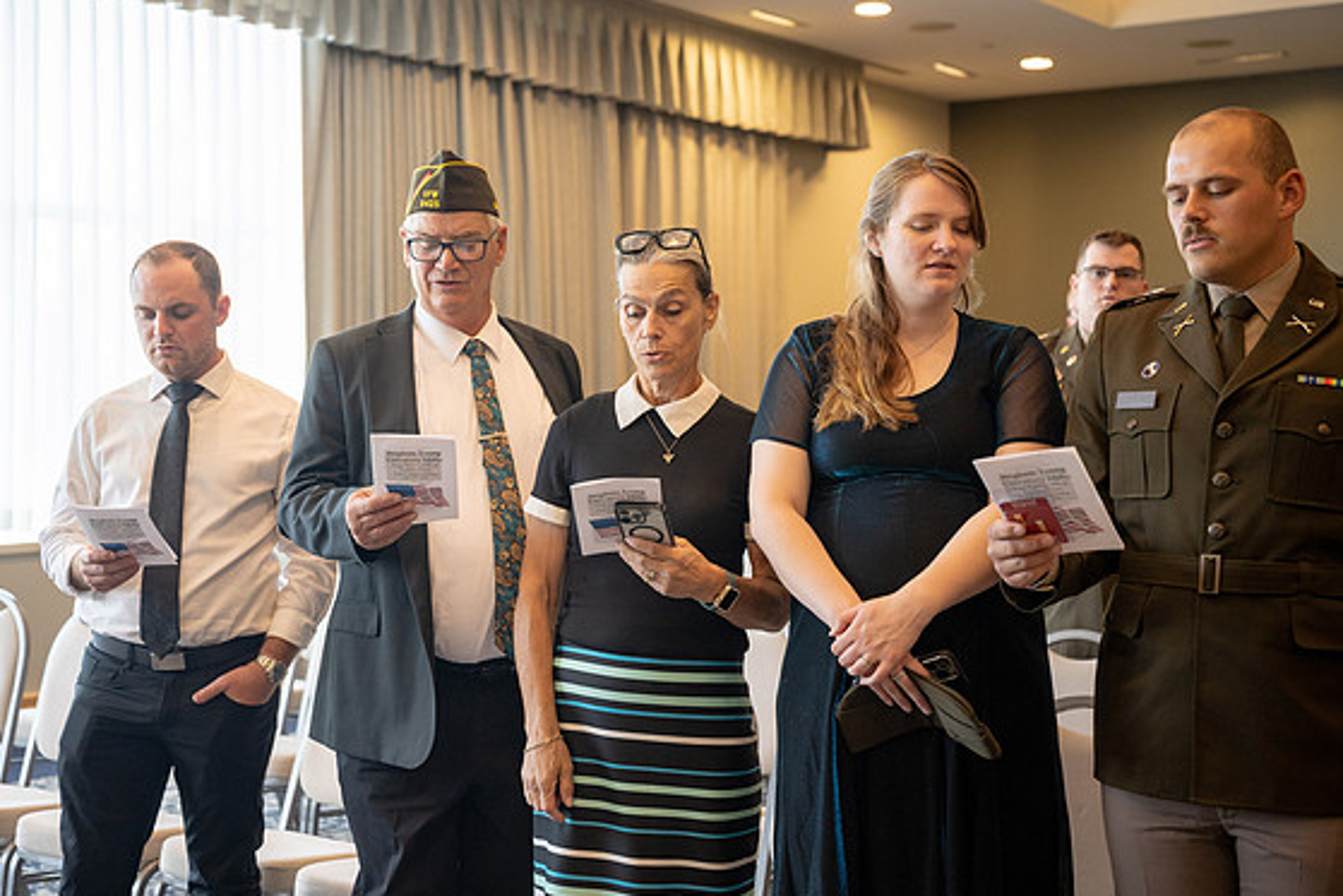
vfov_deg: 26.0
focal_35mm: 52
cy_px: 396
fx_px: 1940
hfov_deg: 38.1
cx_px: 569
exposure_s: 1/125
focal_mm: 45
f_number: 2.8
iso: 200
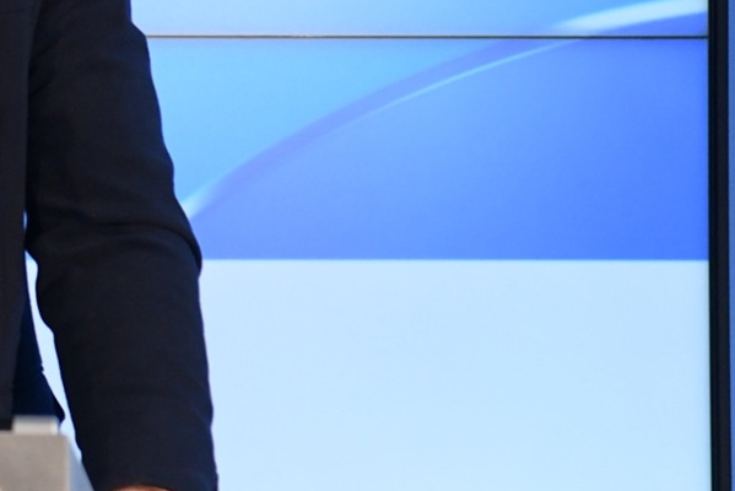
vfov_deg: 3.1
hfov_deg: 4.6
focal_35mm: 446
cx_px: -259
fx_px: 9110
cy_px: 21
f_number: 4
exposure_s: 1/320
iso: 2000
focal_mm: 120
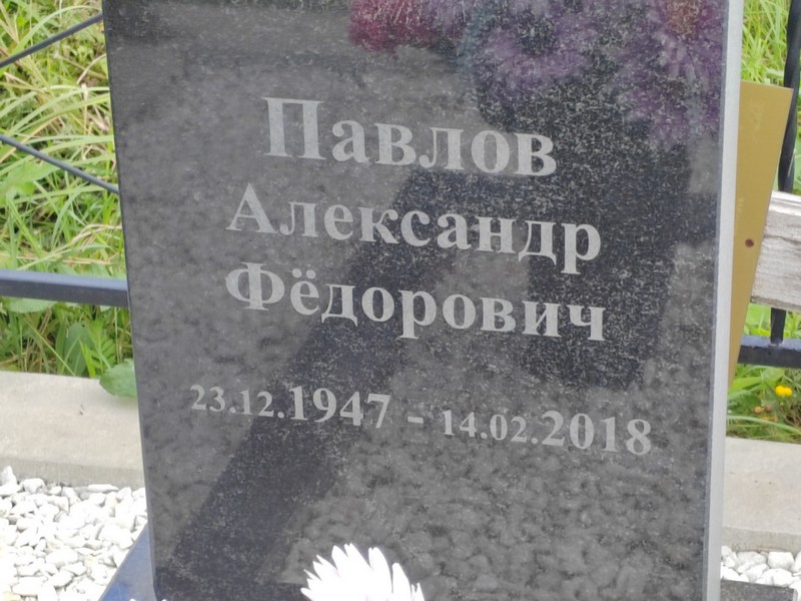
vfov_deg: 14.2
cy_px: 300
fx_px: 2407
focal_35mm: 104
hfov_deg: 18.9
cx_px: 400
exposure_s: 1/260
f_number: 1.9
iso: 100
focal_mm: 5.52
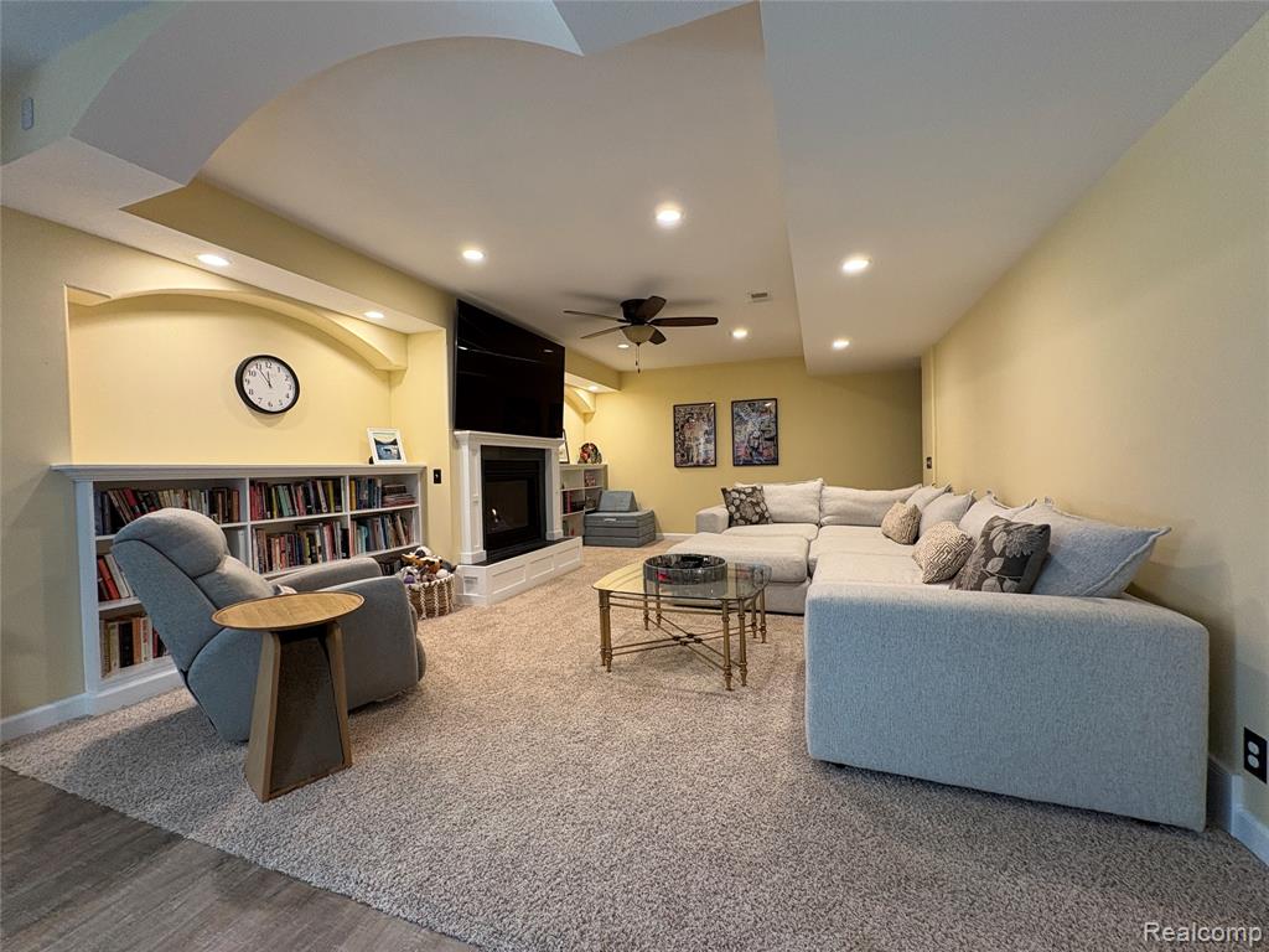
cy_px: 476
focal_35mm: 14
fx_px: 513
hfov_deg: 102.1
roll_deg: +2.5
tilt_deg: -0.4
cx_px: 634
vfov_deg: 85.7
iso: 250
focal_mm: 2.22
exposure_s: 1/60
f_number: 2.2
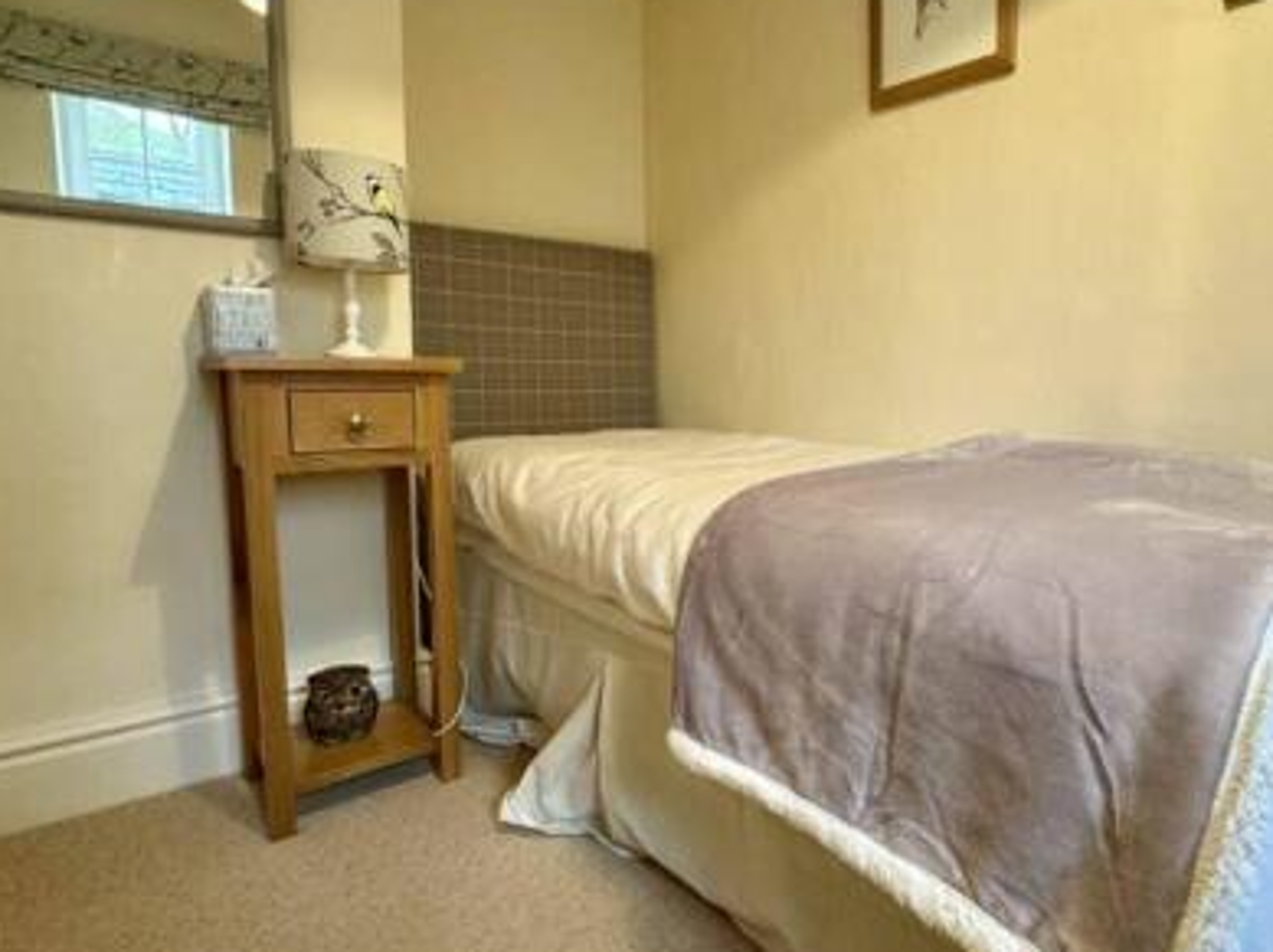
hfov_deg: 77.9
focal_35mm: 21
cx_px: 780
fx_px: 772
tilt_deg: -5.5
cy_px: 460
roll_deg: -0.6
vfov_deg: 63.3
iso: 160
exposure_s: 1/50
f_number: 2.2
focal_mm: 2.22
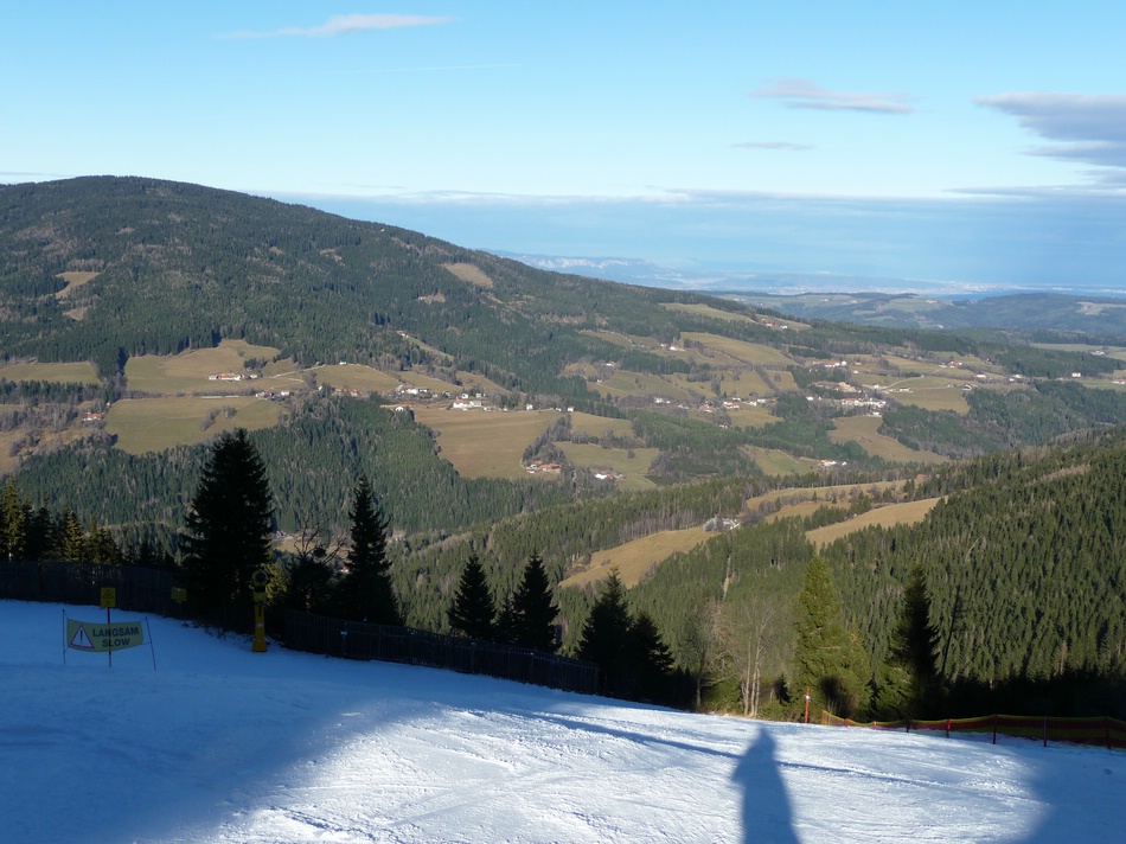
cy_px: 422
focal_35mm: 45
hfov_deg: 42.1
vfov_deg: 32.2
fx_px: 1463
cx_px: 563
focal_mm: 7.6
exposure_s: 1/800
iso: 100
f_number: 4.1
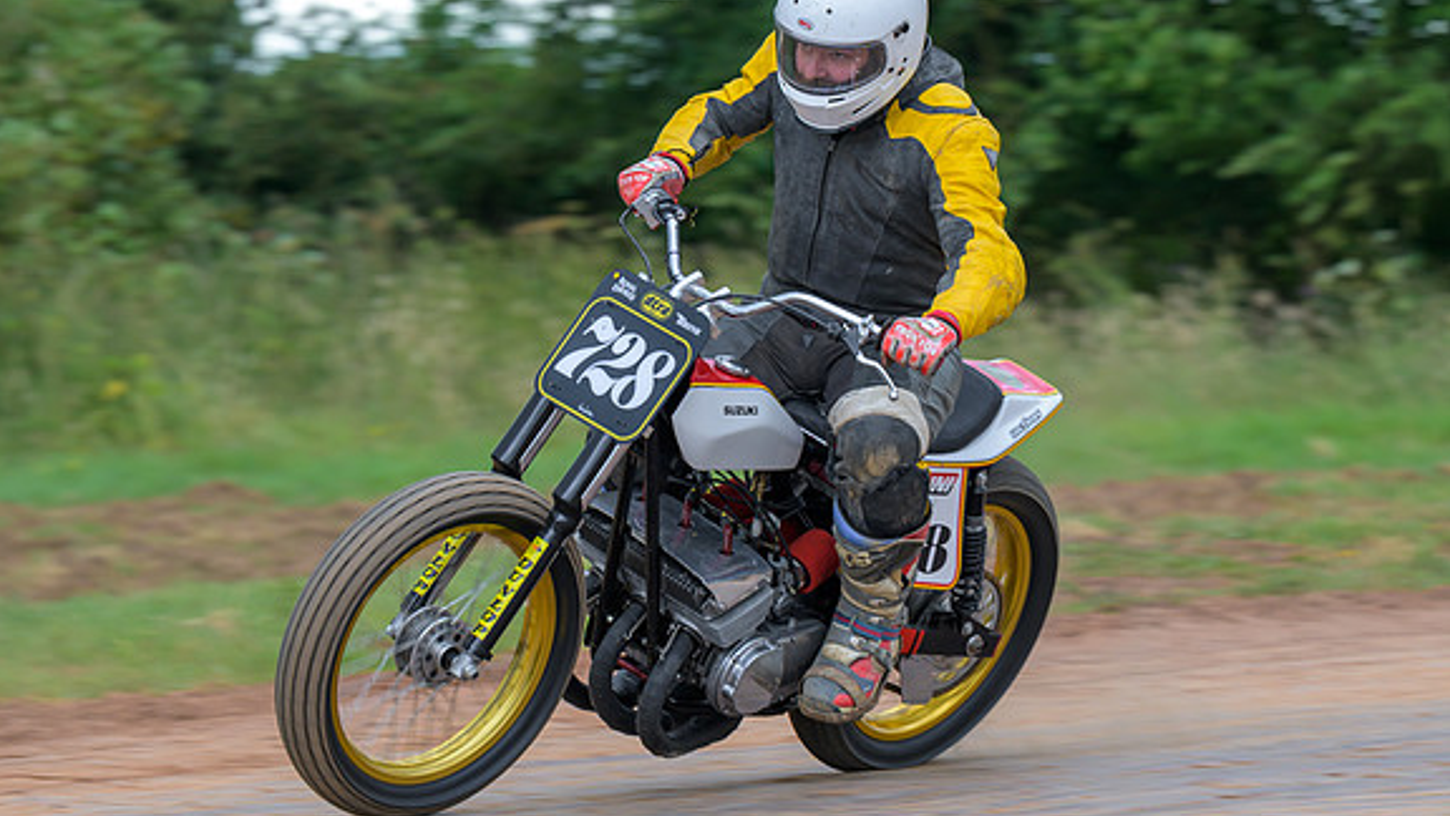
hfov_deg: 9.2
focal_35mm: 235
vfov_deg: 5.2
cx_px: 853
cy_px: 425
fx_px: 9035
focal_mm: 120
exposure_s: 1/320
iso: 125
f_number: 4
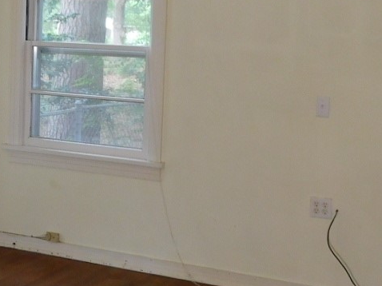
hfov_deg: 24.5
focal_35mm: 77
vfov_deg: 19.1
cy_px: 103
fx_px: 849
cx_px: 28
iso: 160
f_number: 3
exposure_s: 1/30
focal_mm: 4
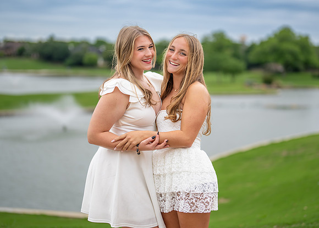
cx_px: 166
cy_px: 98
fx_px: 570
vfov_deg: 22.6
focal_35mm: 63
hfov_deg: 31.2
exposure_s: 1/2500
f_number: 1.2
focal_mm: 50
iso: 100
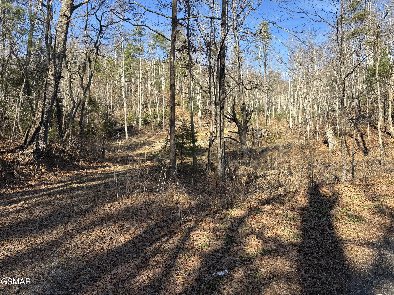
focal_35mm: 26
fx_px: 296
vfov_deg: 53.1
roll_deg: +0.6
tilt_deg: +2.1
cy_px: 148
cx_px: 197
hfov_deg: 67.3
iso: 50
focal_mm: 5.96
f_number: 1.6
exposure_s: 1/1139
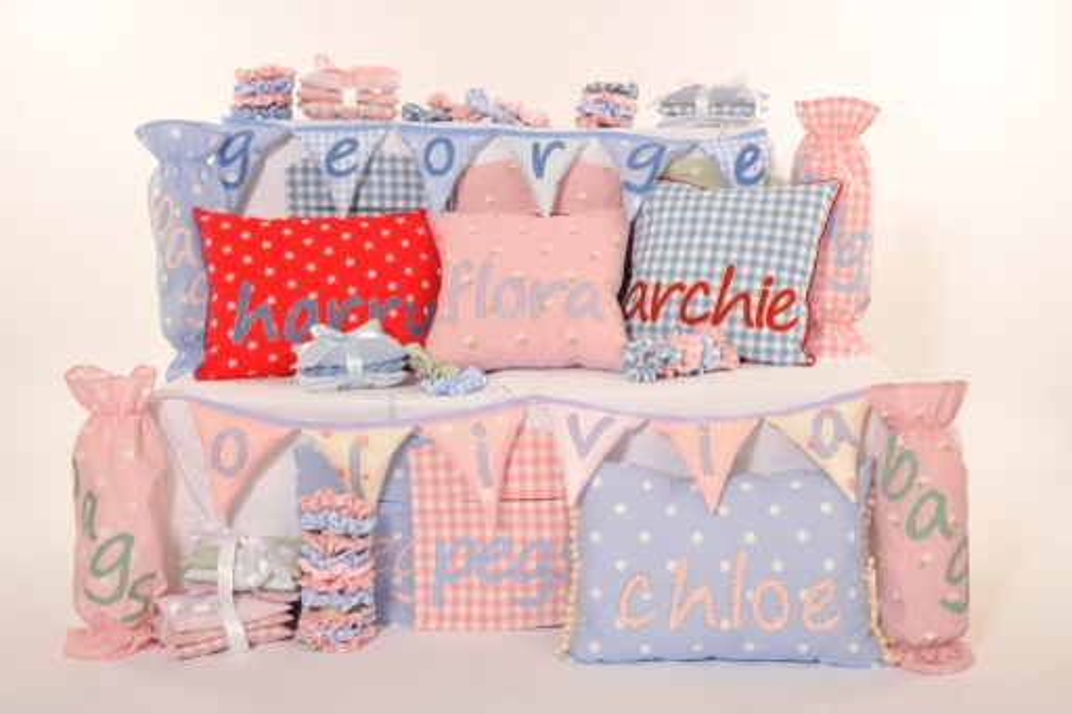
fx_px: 1429
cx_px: 536
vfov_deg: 28.1
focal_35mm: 48
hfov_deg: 41.1
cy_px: 357
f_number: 16
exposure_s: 1/250
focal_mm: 48
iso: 200
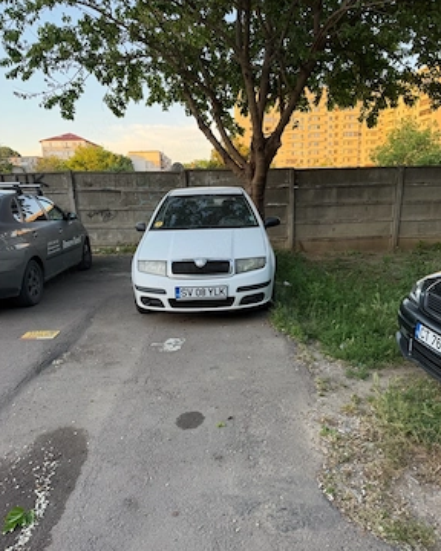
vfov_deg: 66.0
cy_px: 283
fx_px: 424
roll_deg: +2.7
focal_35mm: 26
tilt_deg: -13.2
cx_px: 225
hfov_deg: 54.9
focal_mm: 6.76
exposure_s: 1/174
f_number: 1.78
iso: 80
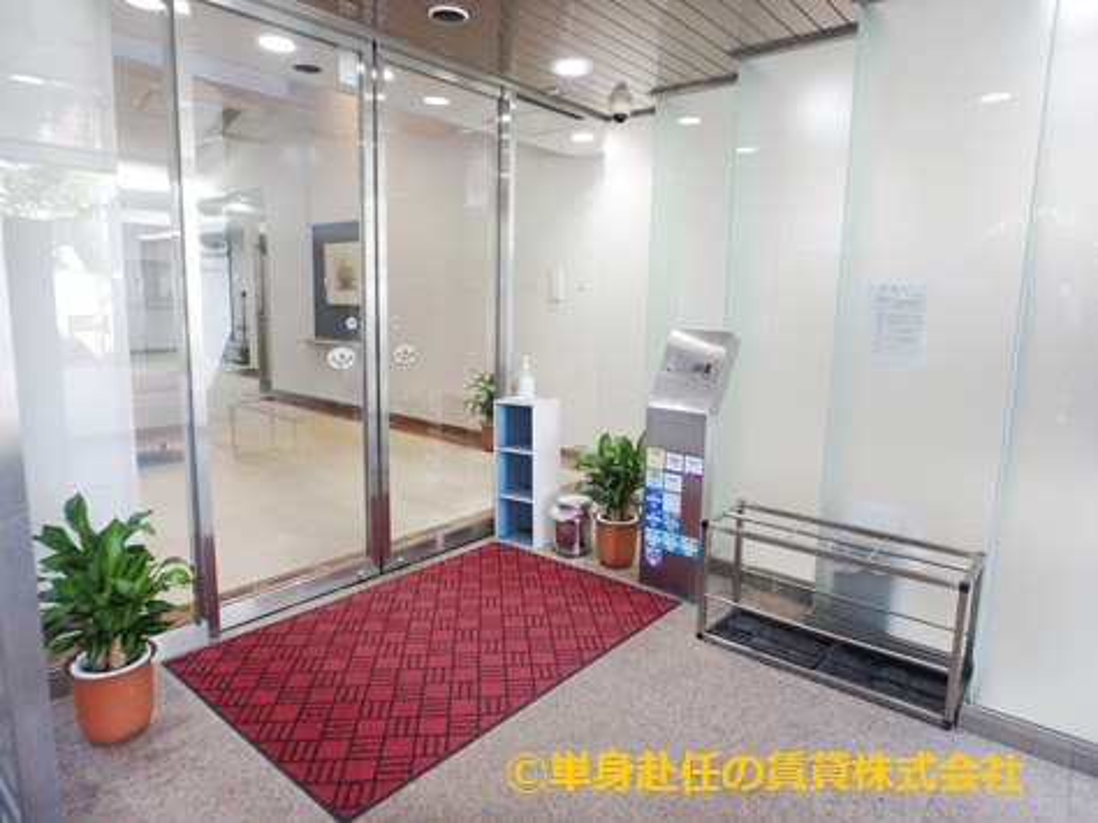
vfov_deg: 63.4
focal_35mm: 21
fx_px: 666
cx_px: 549
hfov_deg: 79.0
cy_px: 412
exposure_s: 1/50
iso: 200
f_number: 3.5
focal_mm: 3.7
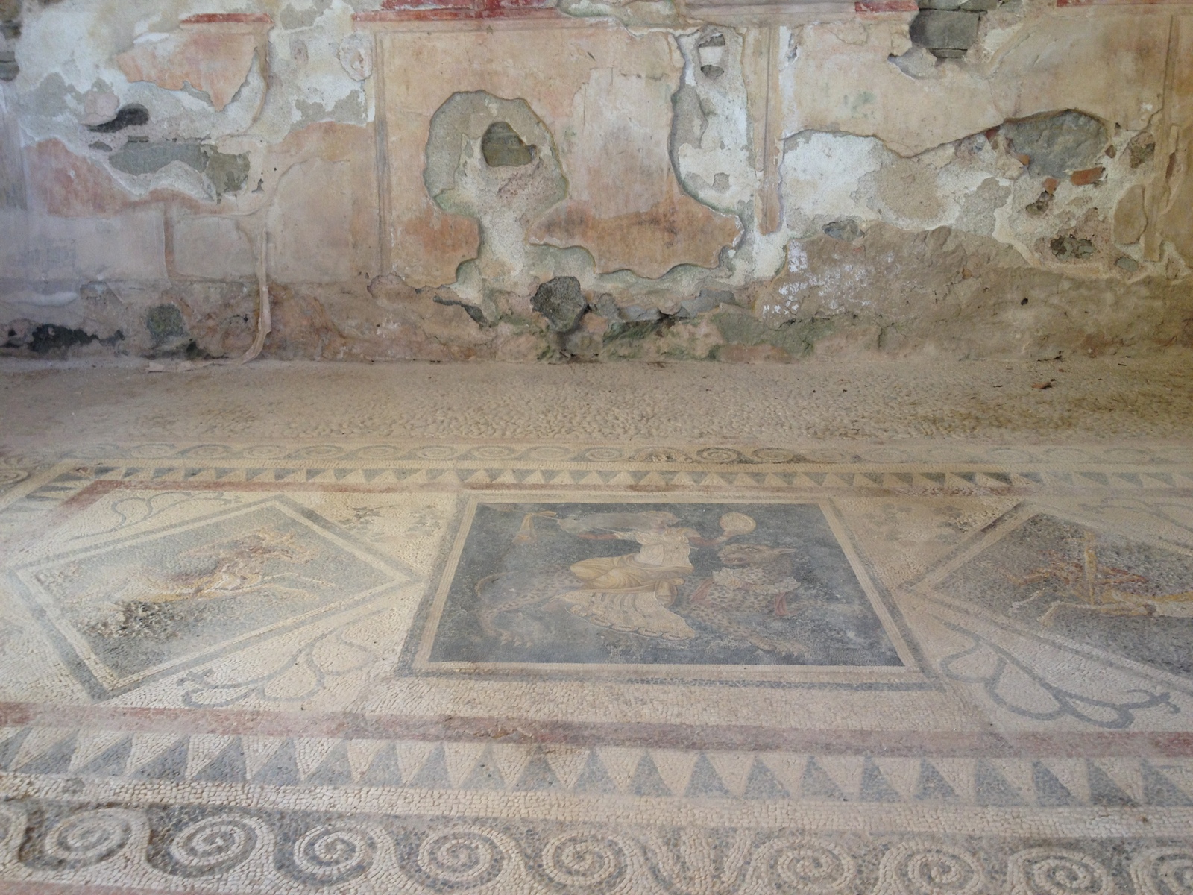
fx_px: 1206
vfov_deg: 40.7
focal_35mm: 35
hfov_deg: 52.6
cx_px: 596
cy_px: 448
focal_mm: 4.28
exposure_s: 1/20
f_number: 2.4
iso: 80
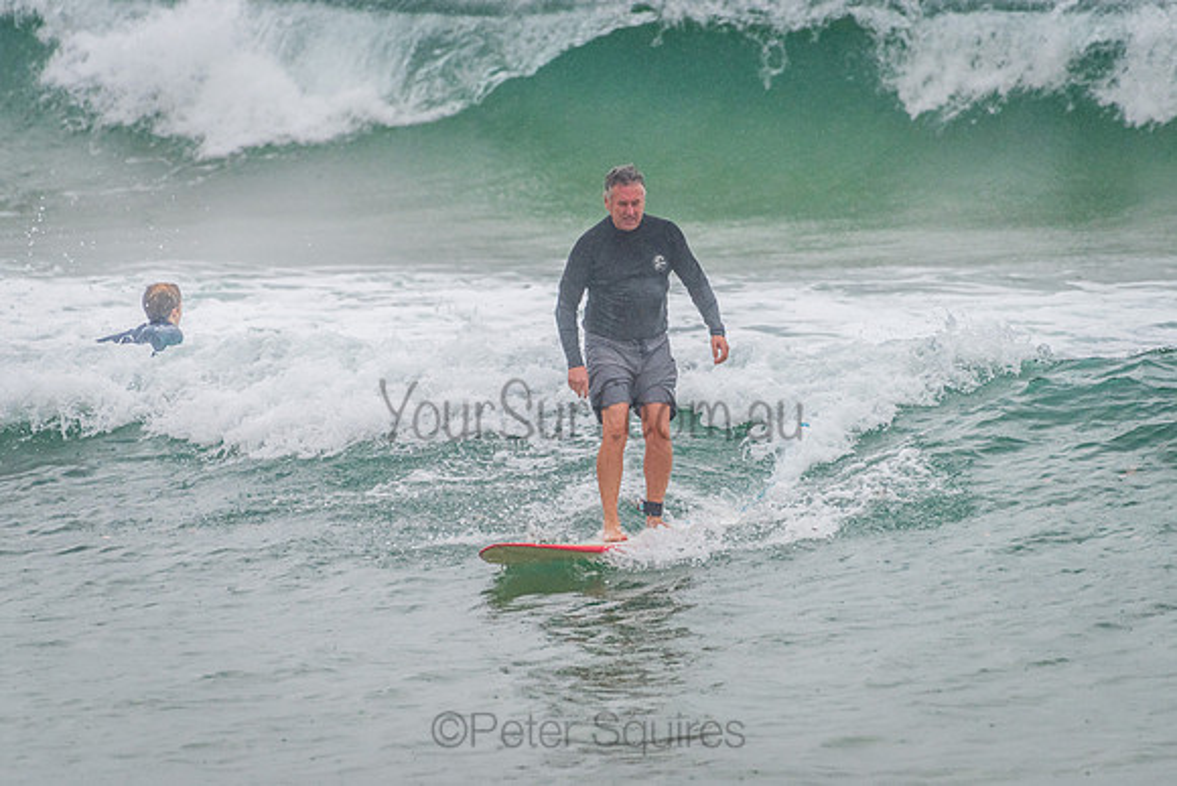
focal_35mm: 611
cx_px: 555
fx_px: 19970
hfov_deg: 3.4
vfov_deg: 2.3
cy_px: 412
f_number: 5.6
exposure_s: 1/640
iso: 640
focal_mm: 500
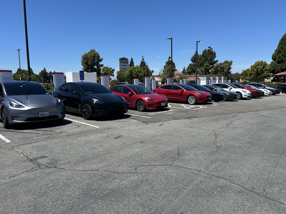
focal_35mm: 26
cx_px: 143
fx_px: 215
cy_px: 107
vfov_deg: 53.1
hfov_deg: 67.3
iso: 50
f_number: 1.5
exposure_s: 1/3968
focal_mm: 5.7
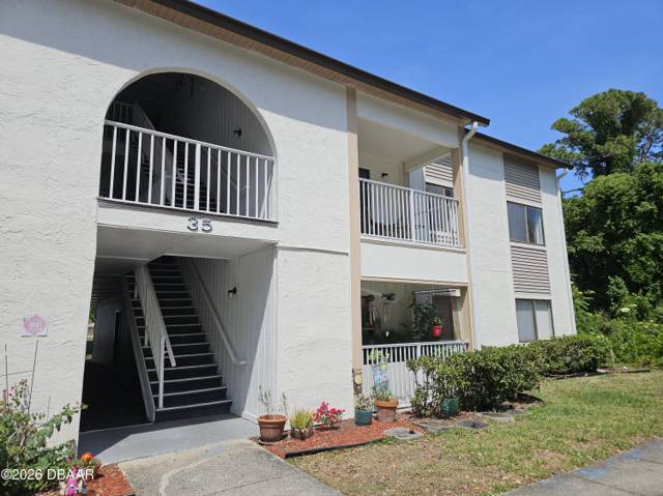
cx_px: 332
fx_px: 440
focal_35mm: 23
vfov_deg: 58.8
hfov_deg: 74.0
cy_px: 248
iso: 25
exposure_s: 1/2775
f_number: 1.8
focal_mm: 5.4
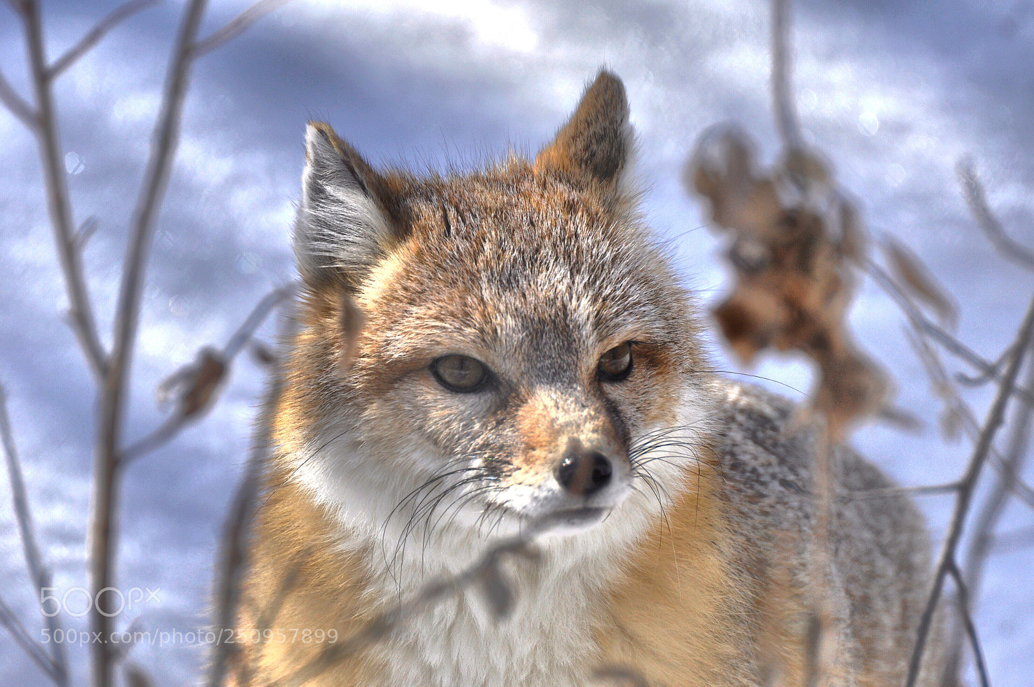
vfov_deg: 2.4
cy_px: 344
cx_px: 517
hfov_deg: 3.6
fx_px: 16353
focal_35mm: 570
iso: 500
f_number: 6.3
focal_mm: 380
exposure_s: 1/1000
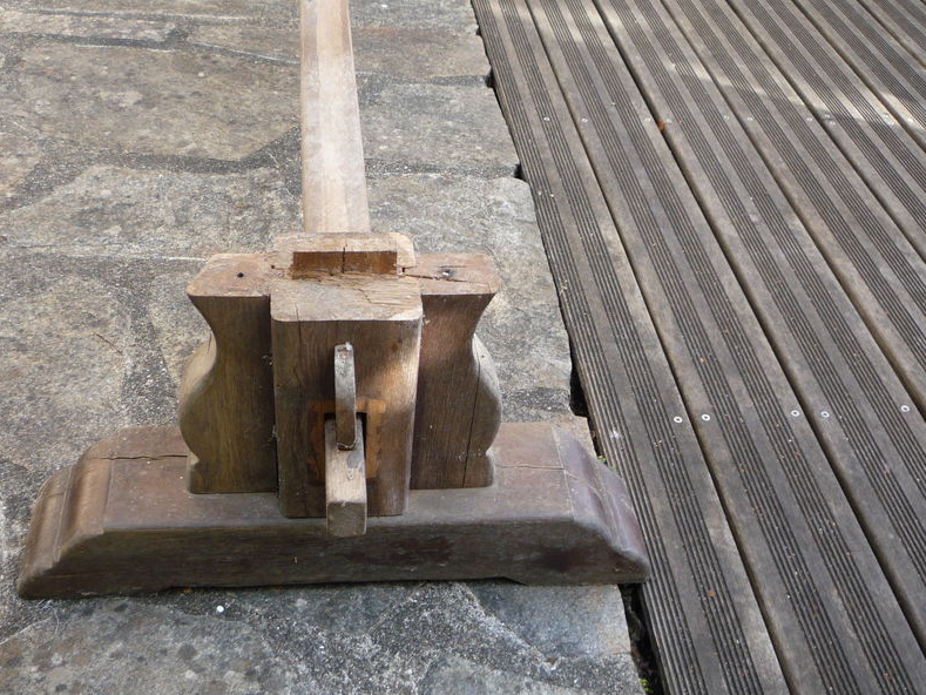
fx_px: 1017
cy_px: 384
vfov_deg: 37.7
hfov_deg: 48.9
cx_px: 424
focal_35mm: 38
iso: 100
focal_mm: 5.2
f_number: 3.3
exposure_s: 1/80
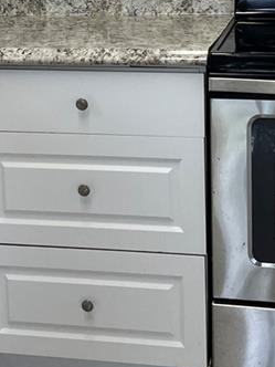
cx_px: 142
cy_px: 65
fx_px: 996
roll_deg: +1.6
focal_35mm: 94
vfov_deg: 20.6
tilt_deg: -8.9
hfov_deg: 15.7
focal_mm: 5.7
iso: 64
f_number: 1.5
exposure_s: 1/120
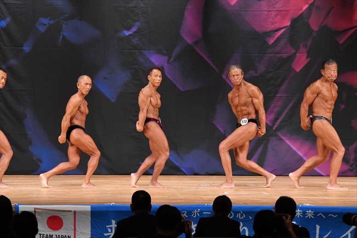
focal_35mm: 183
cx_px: 178
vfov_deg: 7.5
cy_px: 119
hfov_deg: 11.2
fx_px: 1814
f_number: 5.6
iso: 5600
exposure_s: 1/400
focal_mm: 122
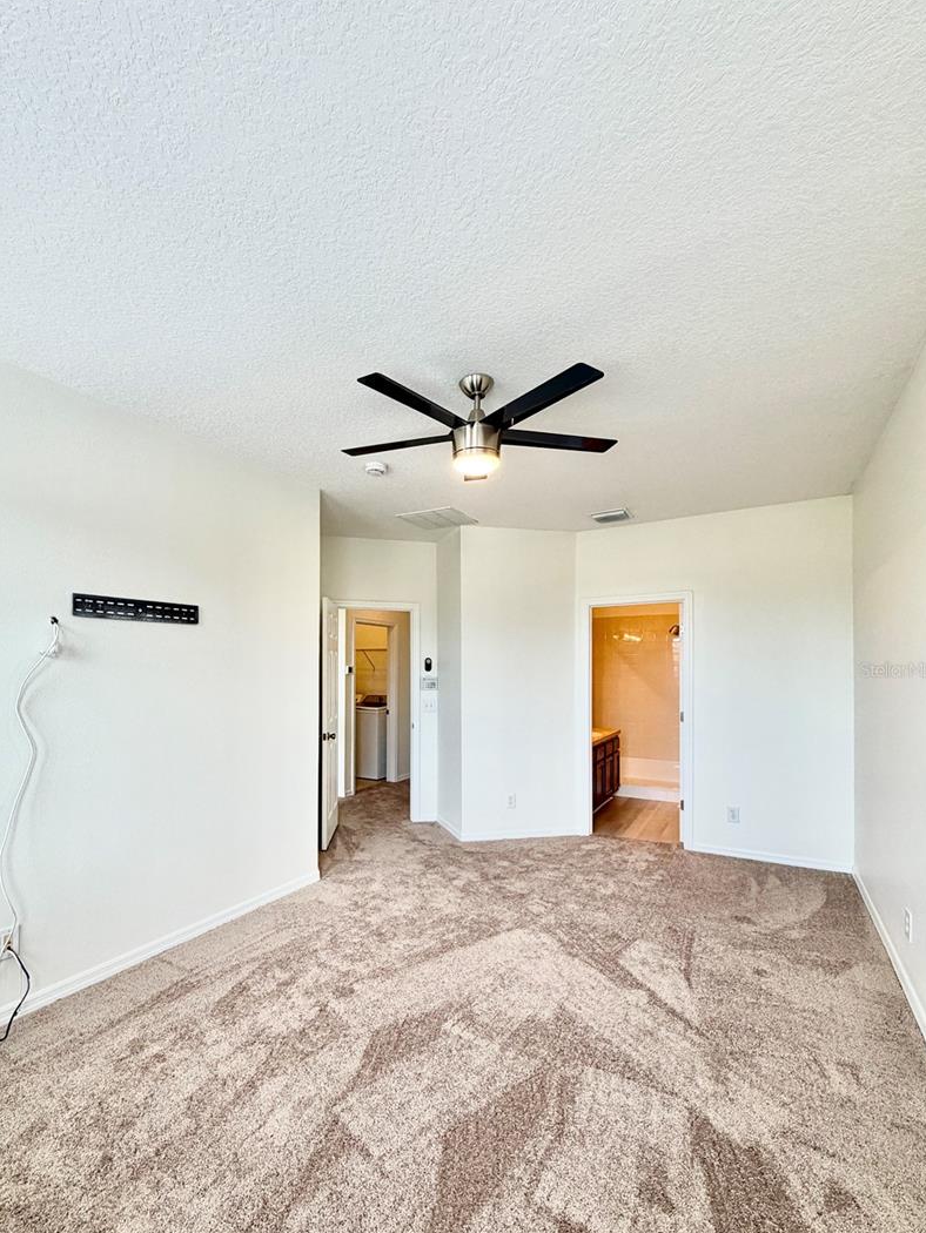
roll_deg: -0.4
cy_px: 669
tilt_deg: +0.6
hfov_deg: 77.9
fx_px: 570
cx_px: 415
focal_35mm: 16
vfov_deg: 94.3
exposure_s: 1/120
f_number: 2.2
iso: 160
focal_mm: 2.22
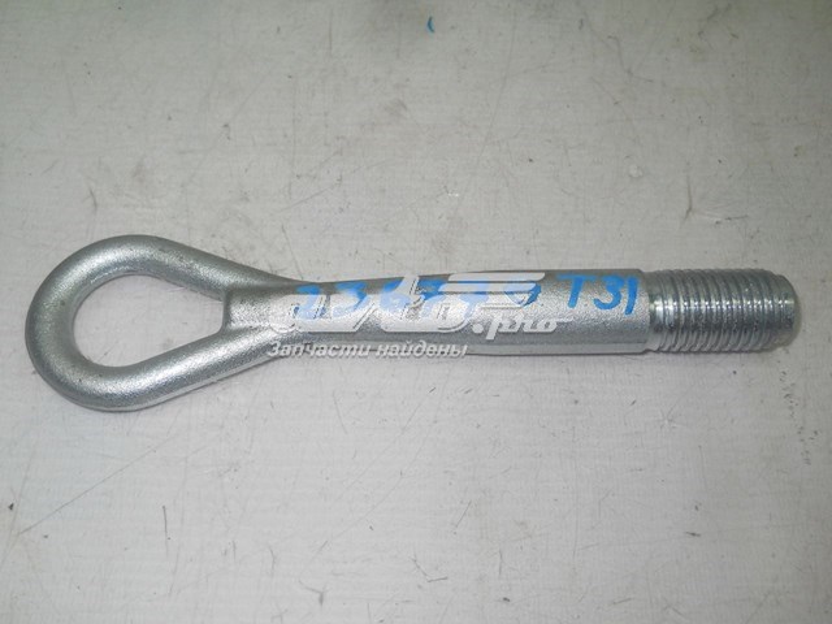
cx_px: 416
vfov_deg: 35.1
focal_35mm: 41
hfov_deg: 45.8
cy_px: 312
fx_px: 985
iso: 80
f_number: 5.5
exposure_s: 1/50
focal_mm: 6.72
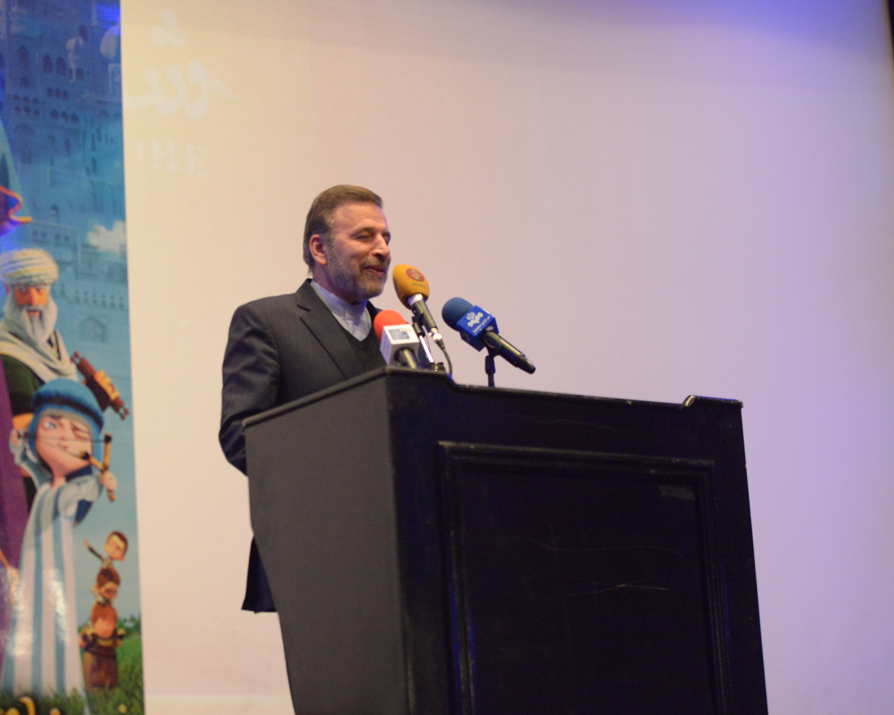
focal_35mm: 91
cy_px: 375
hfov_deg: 21.0
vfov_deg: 16.9
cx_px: 306
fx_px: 2408
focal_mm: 70
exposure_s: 1/80
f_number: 2.8
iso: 6400
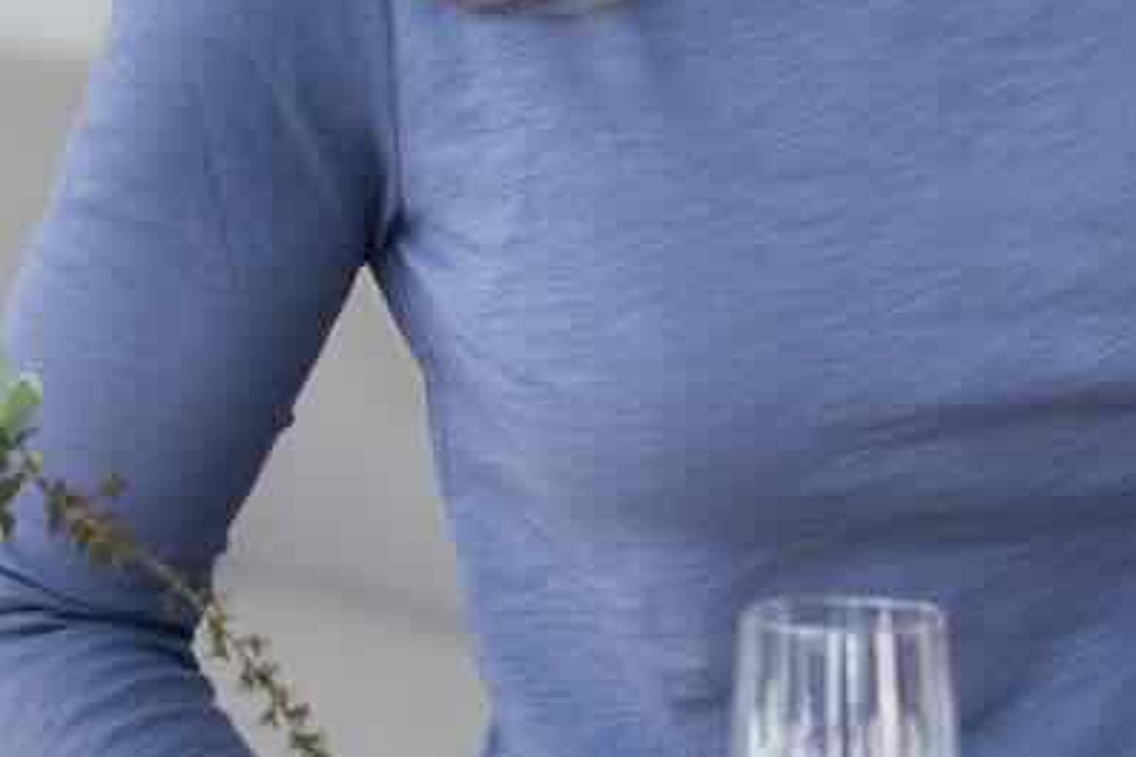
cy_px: 106
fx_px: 7163
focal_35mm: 227
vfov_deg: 6.0
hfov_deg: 9.1
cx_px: 789
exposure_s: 1/1600
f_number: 2.5
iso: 1000
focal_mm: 50
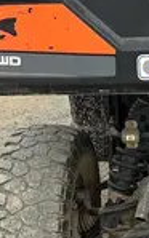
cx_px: 171
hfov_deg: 9.5
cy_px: 68
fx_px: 884
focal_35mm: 136
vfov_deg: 15.3
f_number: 1.6
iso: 50
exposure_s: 1/1992
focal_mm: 5.1
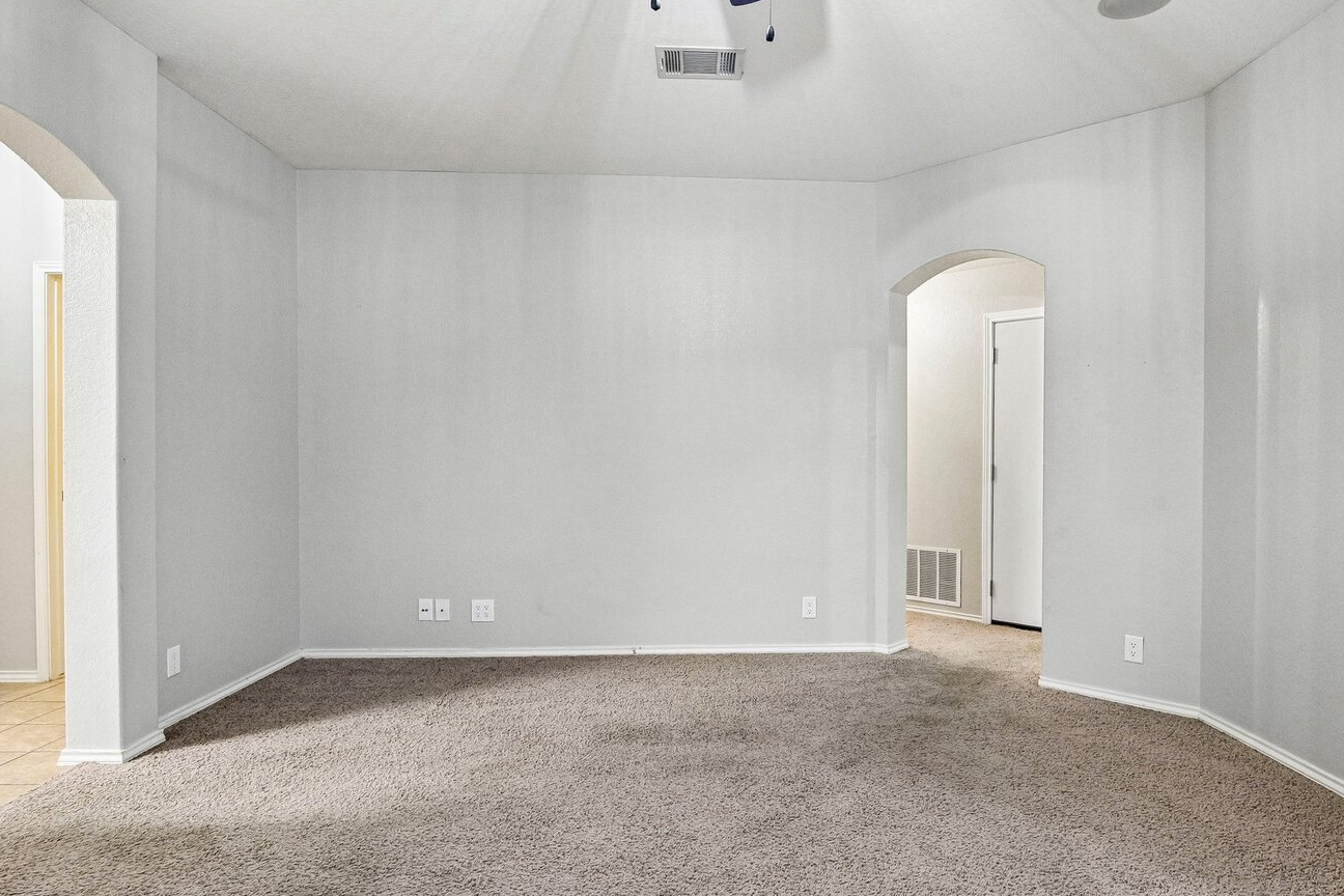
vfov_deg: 61.9
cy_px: 457
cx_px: 747
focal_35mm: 20
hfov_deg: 83.7
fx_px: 747
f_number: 8
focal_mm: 16
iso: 2800
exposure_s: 1/15
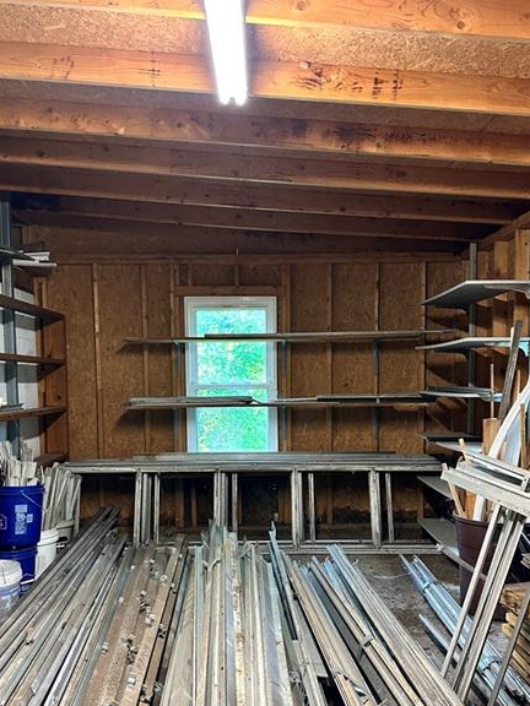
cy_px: 422
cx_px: 258
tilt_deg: -3.0
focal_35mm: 32
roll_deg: -0.7
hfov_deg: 44.2
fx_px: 653
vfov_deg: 56.4
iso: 500
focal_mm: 6.86
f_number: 1.78
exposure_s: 1/60
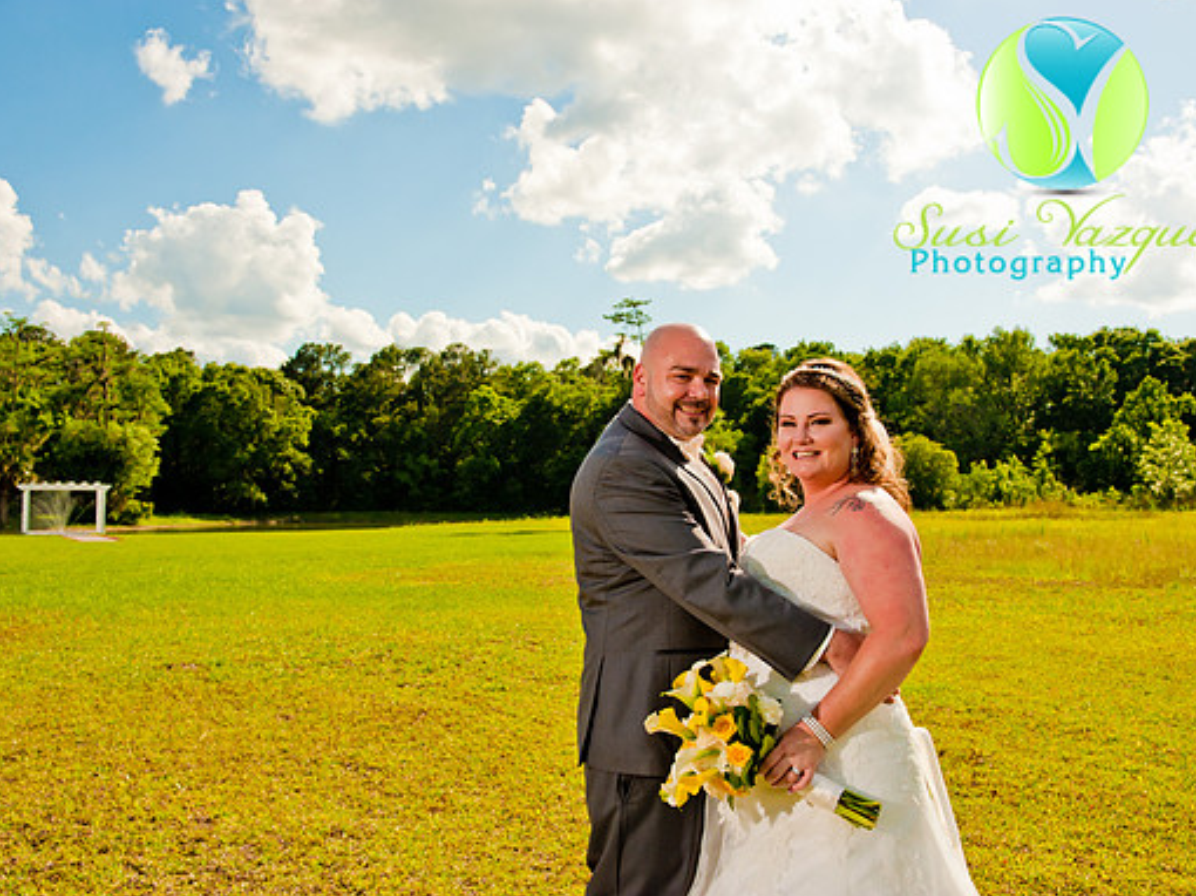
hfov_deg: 52.6
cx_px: 593
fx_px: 1209
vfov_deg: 40.7
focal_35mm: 35
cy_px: 448
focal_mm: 32
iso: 800
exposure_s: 1/4000
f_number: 7.1
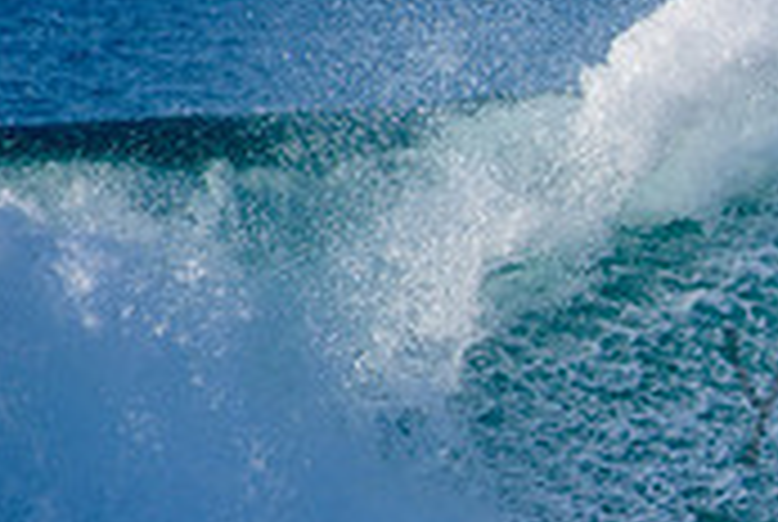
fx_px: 36195
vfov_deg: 0.8
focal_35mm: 1672
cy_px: 358
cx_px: 1187
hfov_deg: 1.2
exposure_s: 1/1600
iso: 180
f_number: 5.6
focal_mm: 500
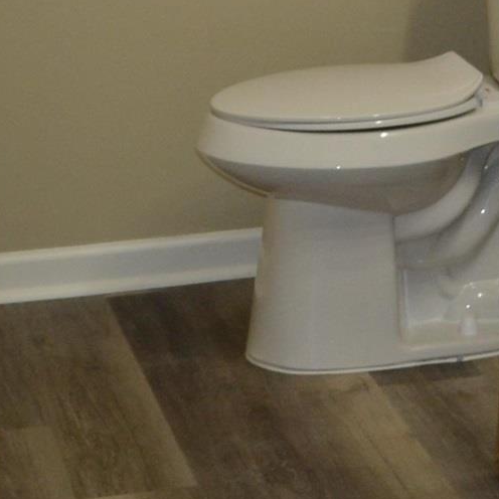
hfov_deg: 12.2
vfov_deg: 11.5
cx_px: 408
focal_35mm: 142
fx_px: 2316
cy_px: -348
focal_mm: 18
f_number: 3.5
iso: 450
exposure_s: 1/60
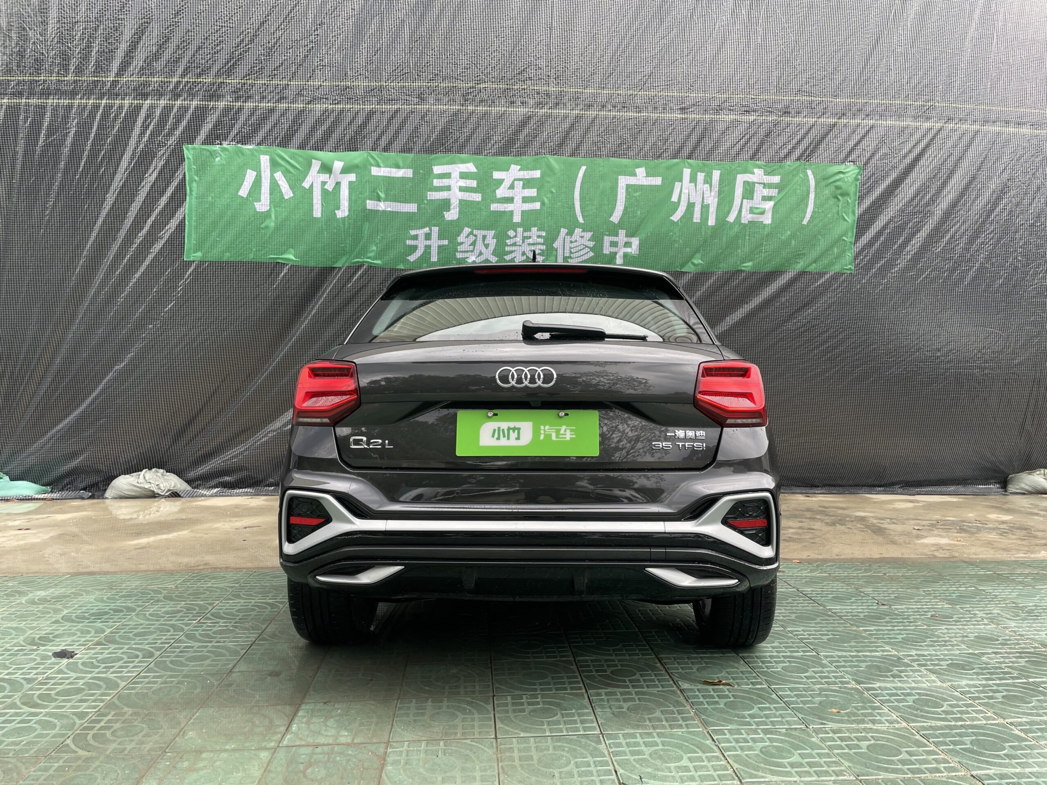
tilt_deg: -0.9
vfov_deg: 53.1
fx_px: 786
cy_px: 392
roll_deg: +0.6
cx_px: 524
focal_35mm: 26
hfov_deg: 67.3
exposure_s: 1/121
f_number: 1.6
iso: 40
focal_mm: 4.2
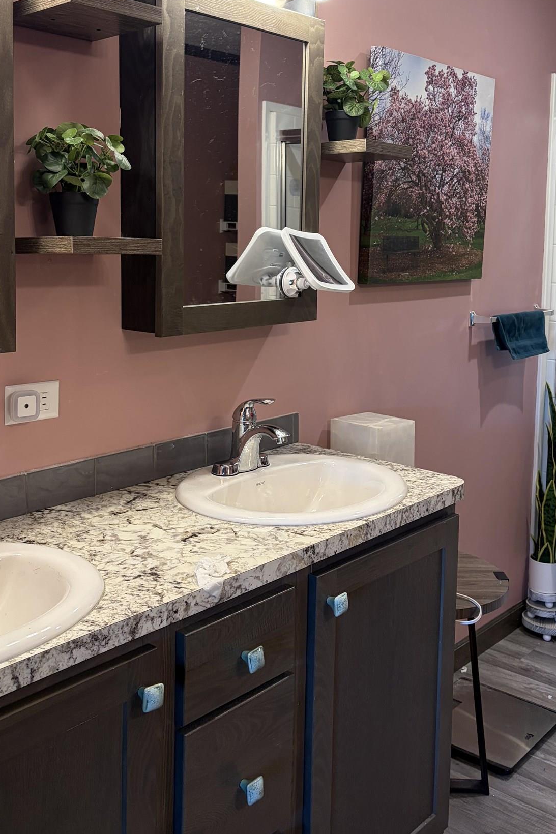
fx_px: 880
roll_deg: -1.3
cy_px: 310
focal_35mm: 38
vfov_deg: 50.2
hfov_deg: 35.0
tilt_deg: -4.2
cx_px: 249
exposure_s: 1/60
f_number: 1.6
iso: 100
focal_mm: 5.96
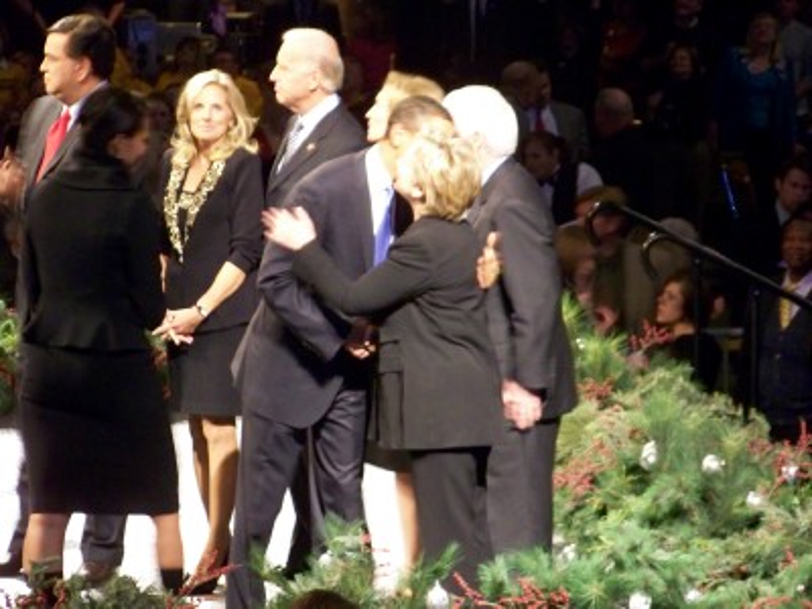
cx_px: 406
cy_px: 304
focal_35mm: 247
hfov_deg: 8.0
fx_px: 5794
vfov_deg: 6.0
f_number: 3.6
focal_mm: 39.8
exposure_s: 1/5
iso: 400
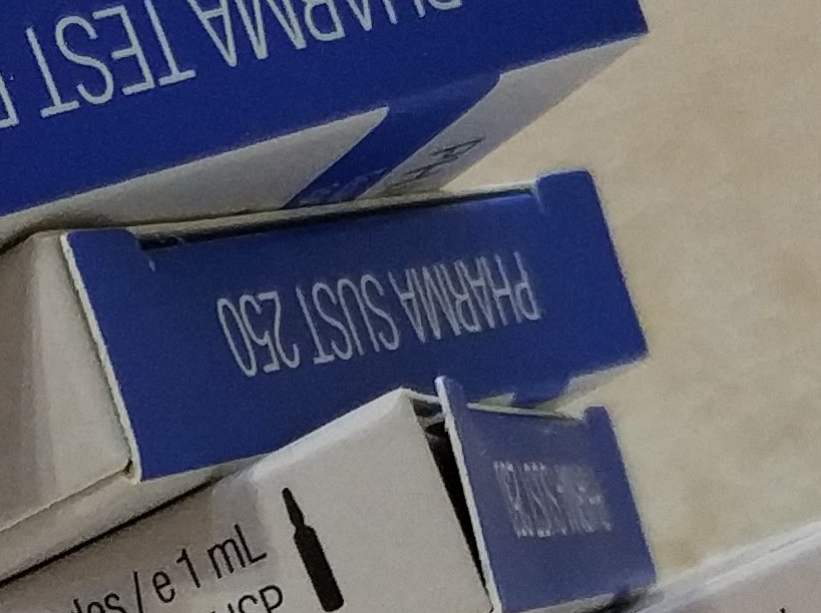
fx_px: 3150
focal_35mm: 133
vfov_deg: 10.3
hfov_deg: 14.8
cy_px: 1189
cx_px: 278
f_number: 1.8
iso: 418
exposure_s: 1/25
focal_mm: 3.82
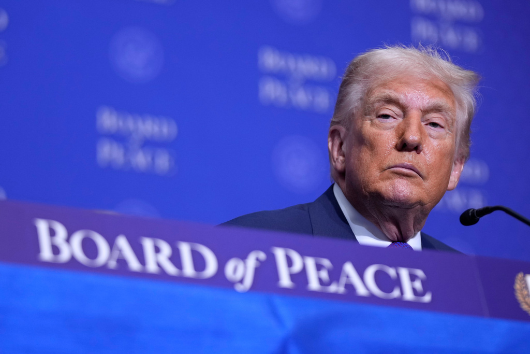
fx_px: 2621
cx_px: 265
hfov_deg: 11.5
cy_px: 177
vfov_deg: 7.7
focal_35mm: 178
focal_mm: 119
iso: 1000
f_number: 2.8
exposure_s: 1/500
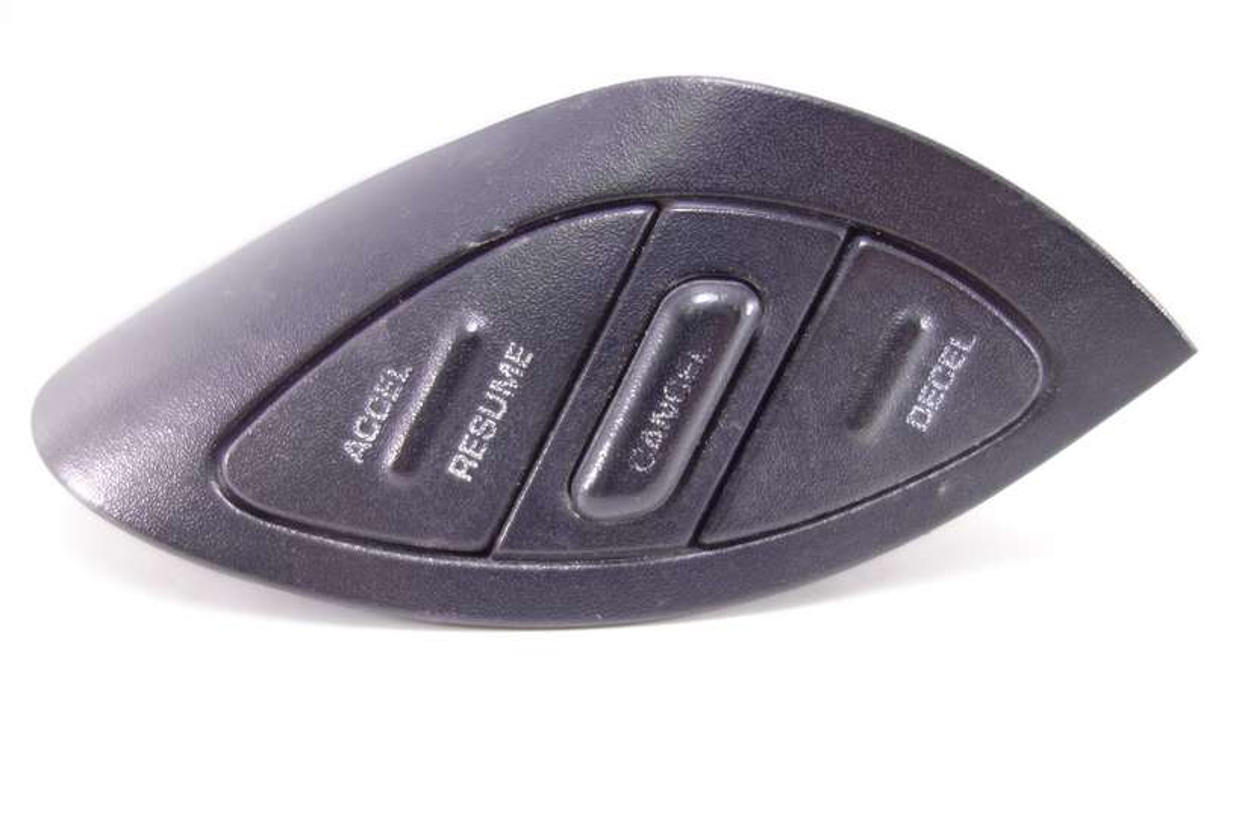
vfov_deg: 46.4
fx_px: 966
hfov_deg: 65.5
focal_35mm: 28
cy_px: 414
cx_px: 621
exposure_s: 1/50
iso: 125
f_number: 1.8
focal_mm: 10.4
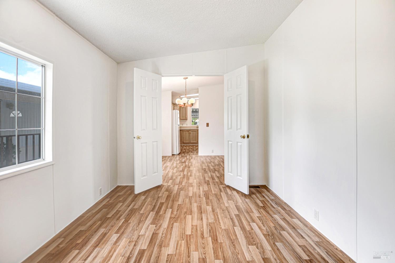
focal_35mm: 15
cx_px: 198
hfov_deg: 100.4
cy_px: 132
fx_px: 165
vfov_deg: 77.3
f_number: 4
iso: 100
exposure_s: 1/60
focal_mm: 10
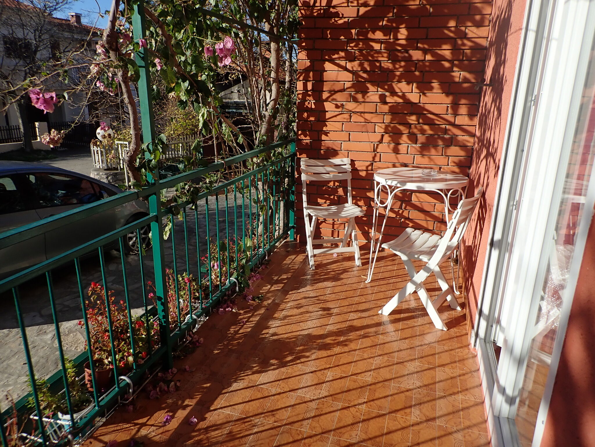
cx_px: 298
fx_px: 430
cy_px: 224
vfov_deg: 54.9
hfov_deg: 69.4
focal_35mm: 25
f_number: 8
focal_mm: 4.5
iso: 100
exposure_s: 1/200
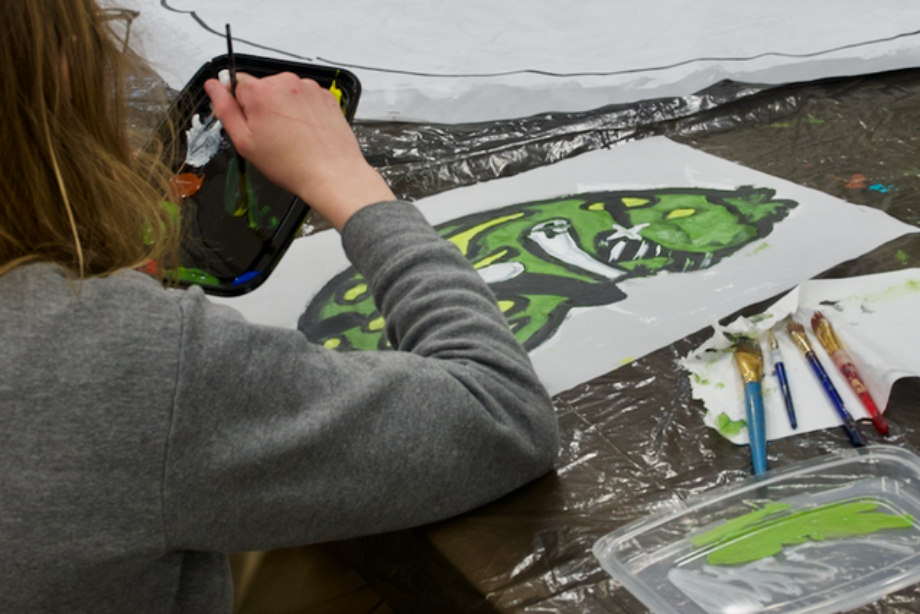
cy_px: 239
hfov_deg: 22.6
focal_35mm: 90
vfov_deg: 15.2
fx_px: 2300
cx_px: 466
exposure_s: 1/60
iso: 400
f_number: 3.5
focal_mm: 20.49
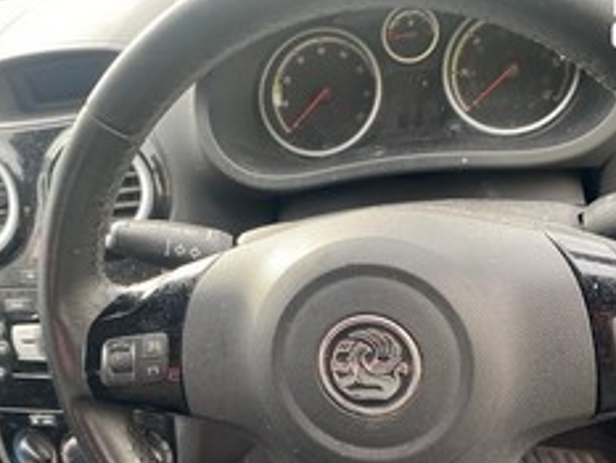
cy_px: 331
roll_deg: +15.3
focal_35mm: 39
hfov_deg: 47.8
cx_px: 338
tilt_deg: -37.0
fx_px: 694
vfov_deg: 36.2
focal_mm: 4.25
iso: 125
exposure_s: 1/111
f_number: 1.8
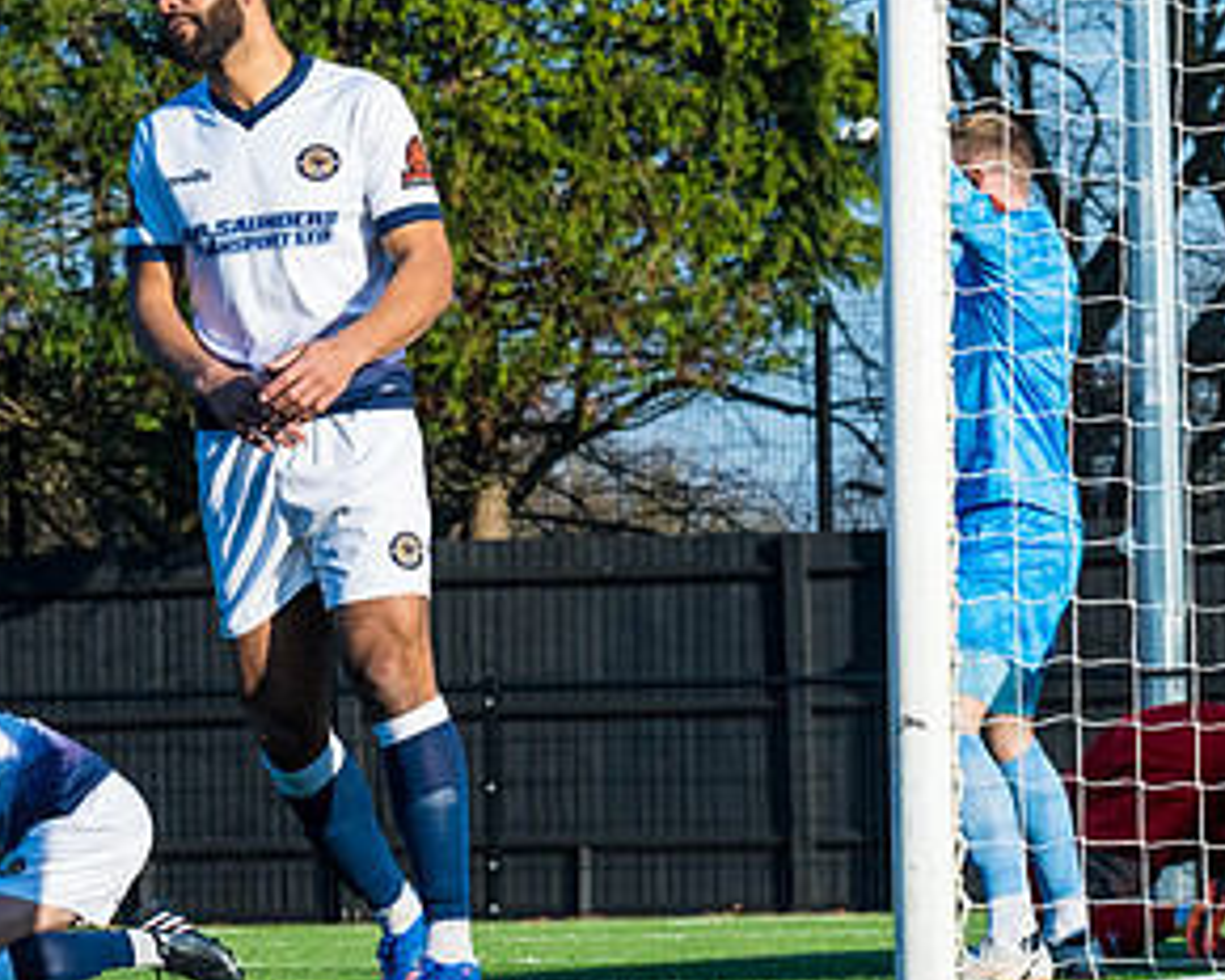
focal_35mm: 365
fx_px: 13233
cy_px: 420
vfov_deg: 4.2
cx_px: 573
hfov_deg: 5.3
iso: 800
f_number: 8
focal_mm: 135
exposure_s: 1/1600
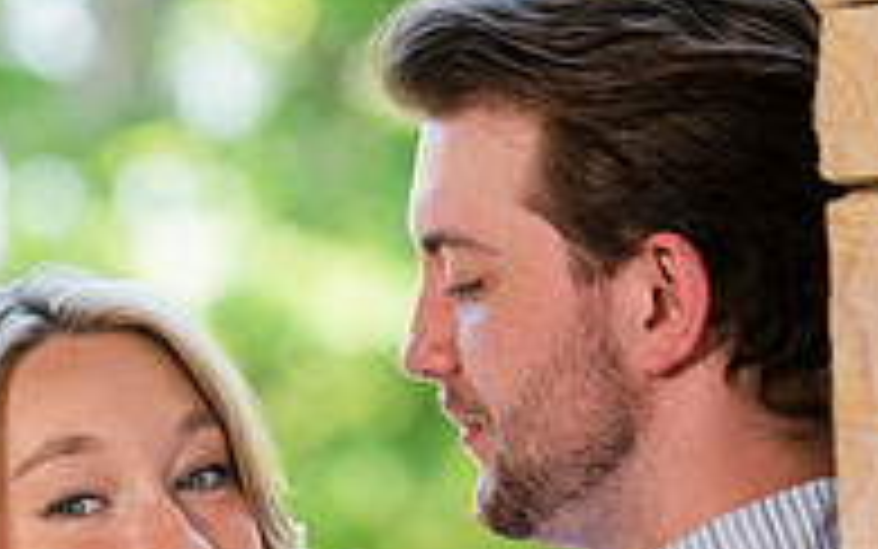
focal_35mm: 353
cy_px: 878
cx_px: 324
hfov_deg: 5.9
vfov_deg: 3.7
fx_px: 8449
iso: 400
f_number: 3.5
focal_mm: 150
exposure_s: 1/500
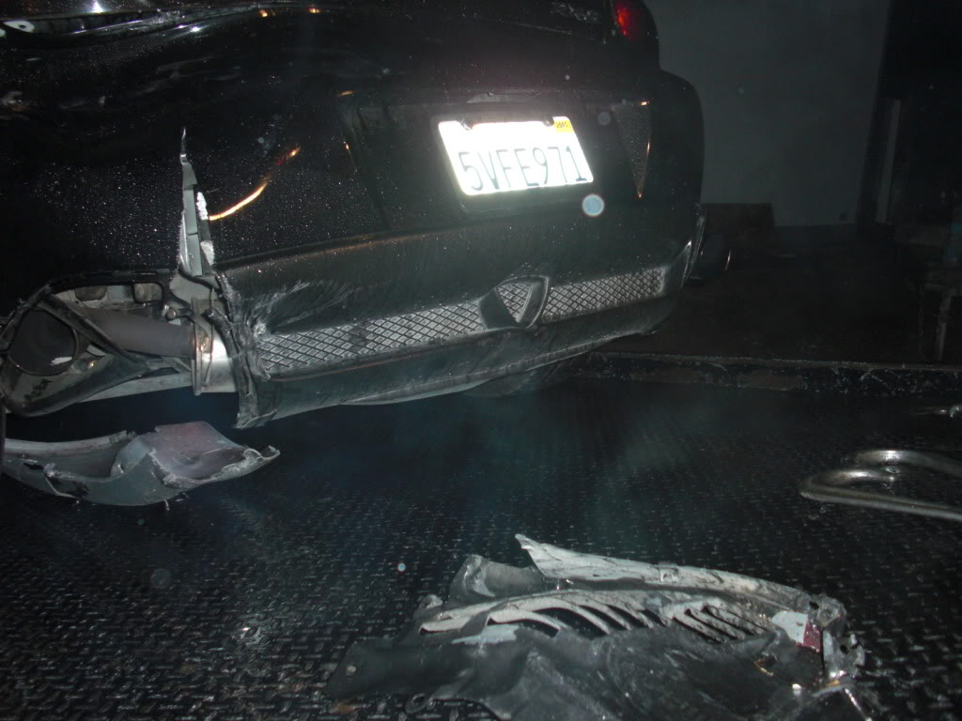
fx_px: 1000
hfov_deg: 51.4
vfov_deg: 39.7
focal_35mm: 36
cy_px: 360
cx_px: 481
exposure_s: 1/60
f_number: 2.8
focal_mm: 6.3
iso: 200
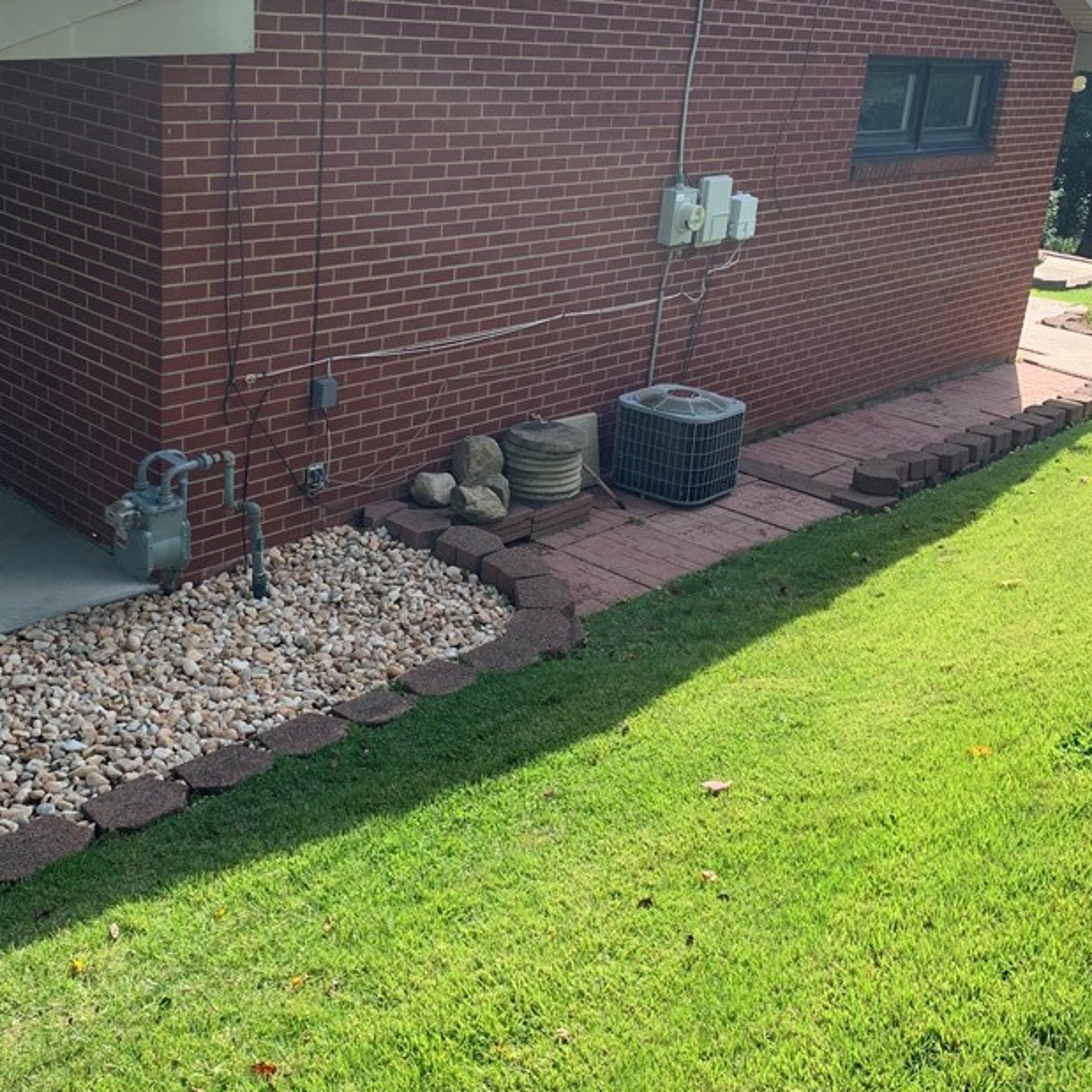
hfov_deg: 43.9
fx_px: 1356
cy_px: 434
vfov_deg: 43.6
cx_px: 533
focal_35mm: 38
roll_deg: -5.9
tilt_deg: -17.3
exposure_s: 1/727
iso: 25
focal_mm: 4.25
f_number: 1.8
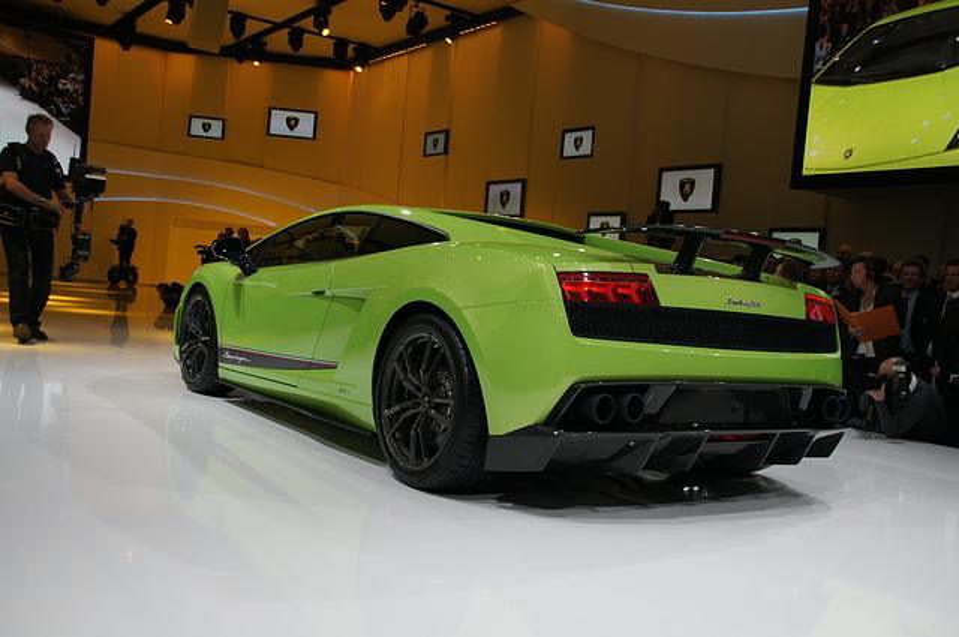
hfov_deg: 49.6
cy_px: 318
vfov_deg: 34.1
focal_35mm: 39
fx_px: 1038
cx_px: 480
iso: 400
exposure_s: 1/200
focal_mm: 26
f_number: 5.6
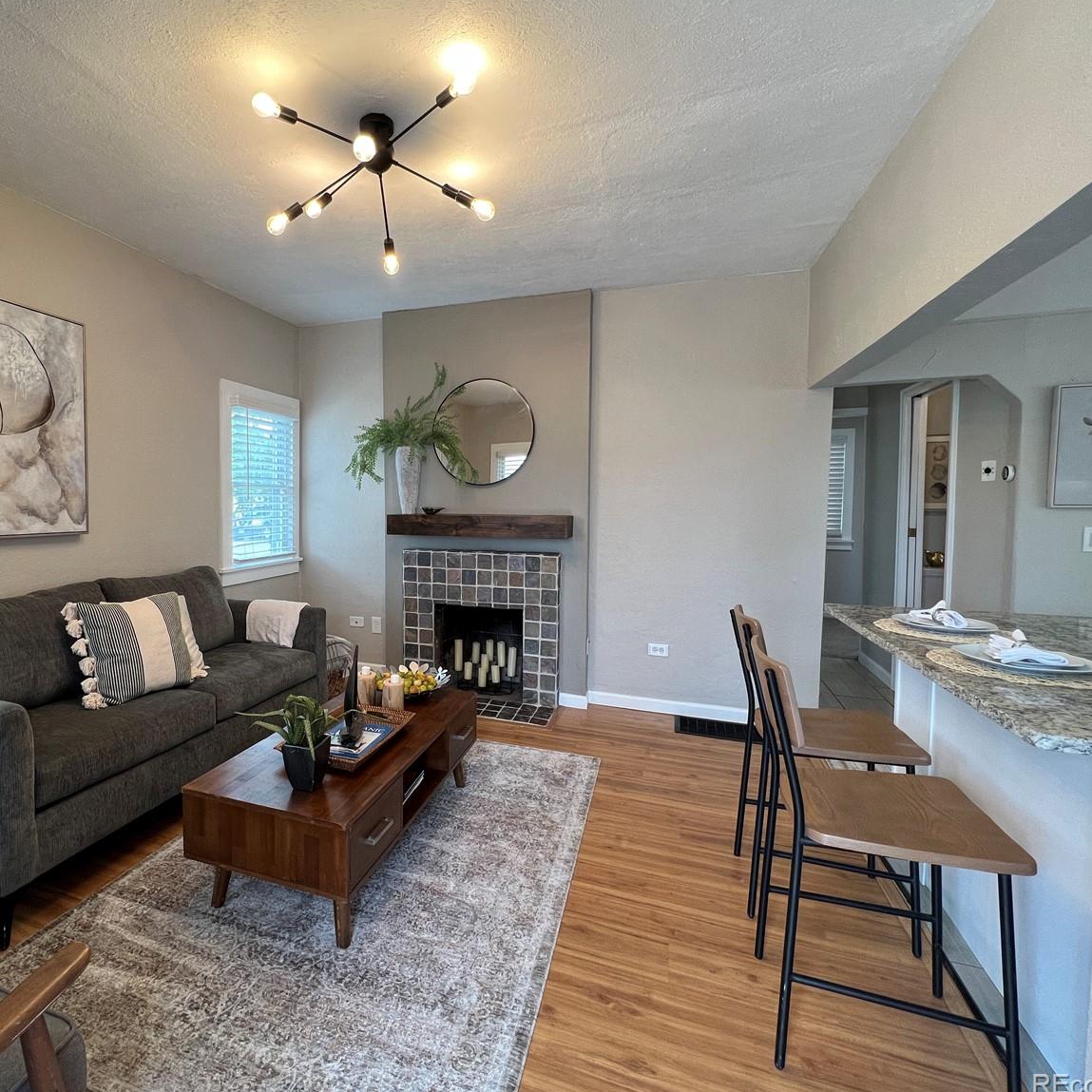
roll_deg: -0.9
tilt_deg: -4.9
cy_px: 534
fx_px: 571
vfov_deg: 87.4
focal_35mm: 16
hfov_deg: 86.1
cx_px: 426
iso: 100
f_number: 1.8
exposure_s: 1/120
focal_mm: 1.57
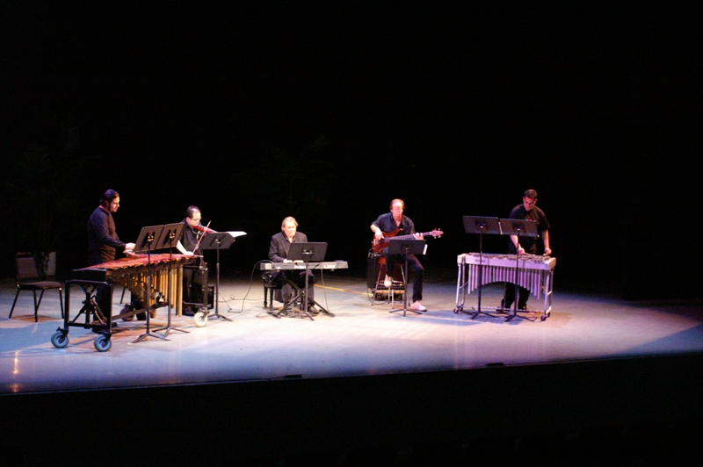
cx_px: 352
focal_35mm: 52
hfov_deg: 37.9
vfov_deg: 25.7
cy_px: 234
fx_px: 1024
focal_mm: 35
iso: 3200
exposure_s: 1/20
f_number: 5.6
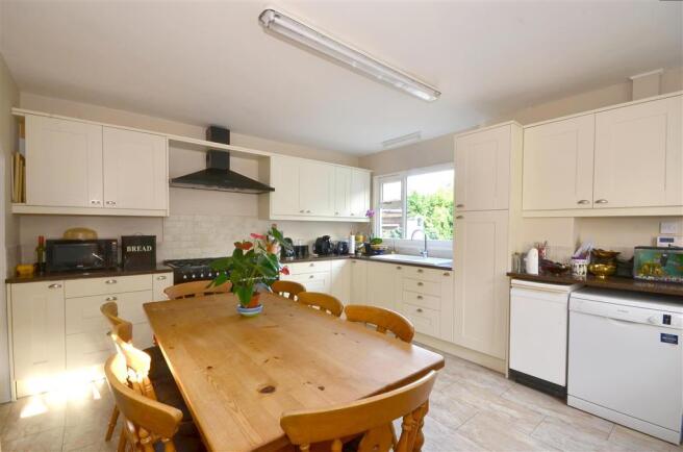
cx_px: 342
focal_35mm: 15
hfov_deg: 100.5
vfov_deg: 77.0
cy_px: 226
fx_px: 284
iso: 200
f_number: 11
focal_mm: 10
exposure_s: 1/6
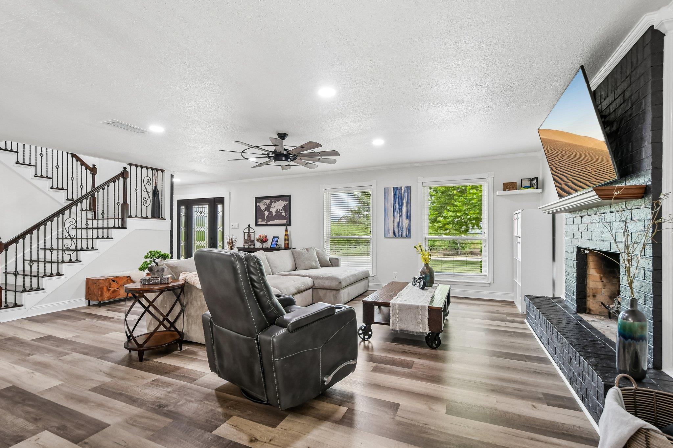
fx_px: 280
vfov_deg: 77.3
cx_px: 336
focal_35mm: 15
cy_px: 224
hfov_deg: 100.4
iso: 400
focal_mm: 10
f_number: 8
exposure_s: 1/15
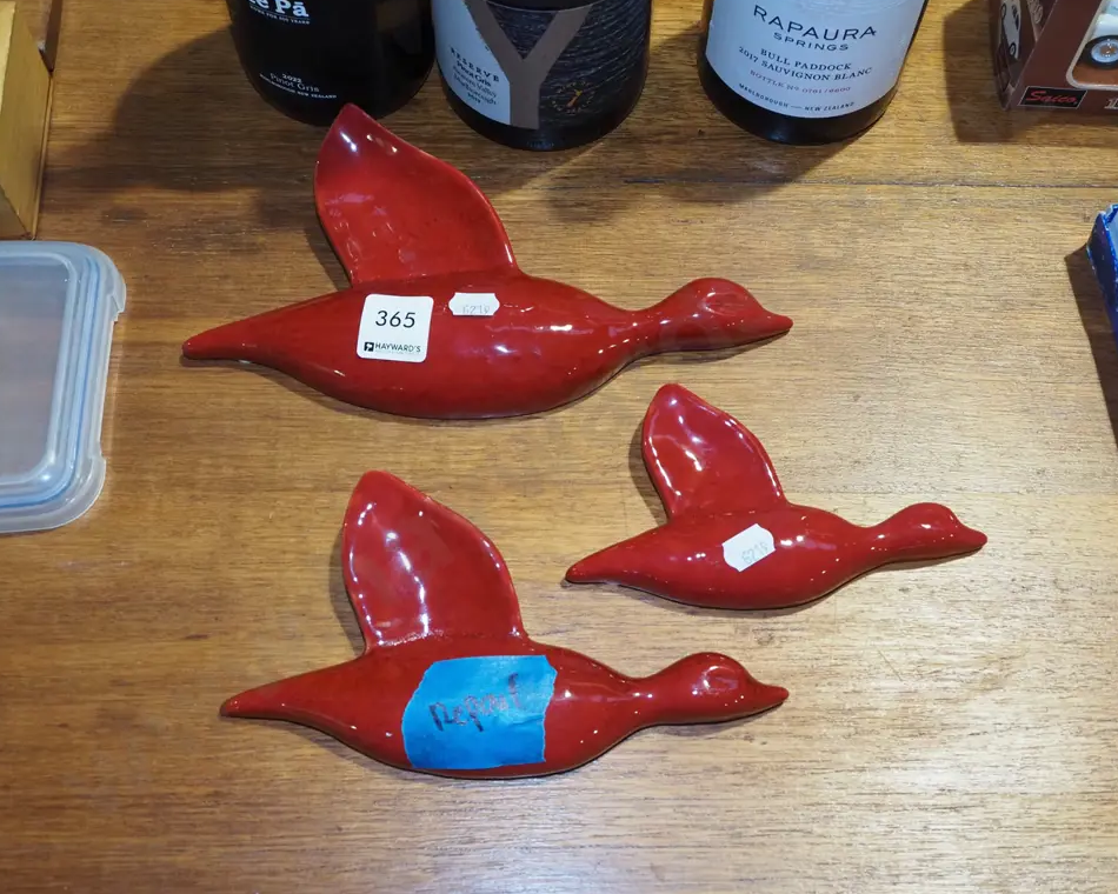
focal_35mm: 40
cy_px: 443
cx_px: 555
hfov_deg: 45.8
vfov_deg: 37.3
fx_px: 1324
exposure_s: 1/200
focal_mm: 19
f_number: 5.6
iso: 2500
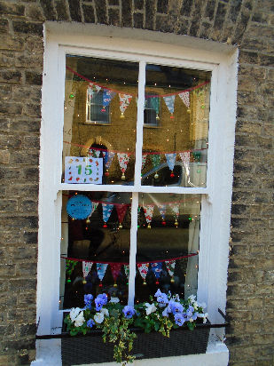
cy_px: 183
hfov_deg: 53.1
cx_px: 137
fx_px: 274
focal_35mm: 26
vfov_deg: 67.3
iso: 100
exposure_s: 1/200
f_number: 3.2
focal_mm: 4.6
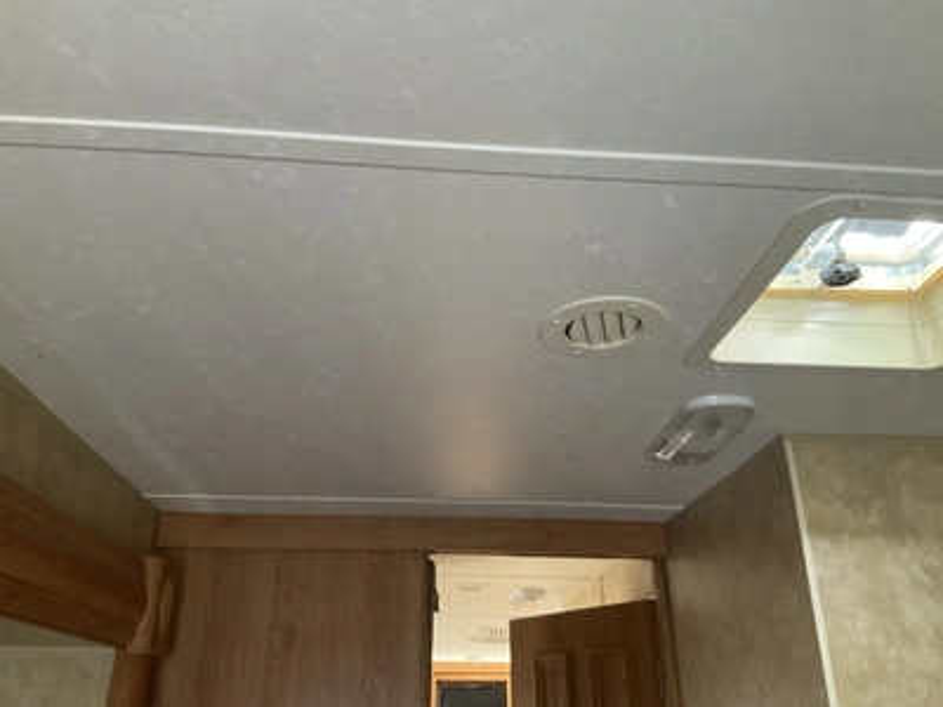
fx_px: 790
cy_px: 354
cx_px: 472
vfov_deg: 48.2
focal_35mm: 29
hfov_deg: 61.7
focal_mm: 3
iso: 160
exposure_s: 1/60
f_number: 1.8
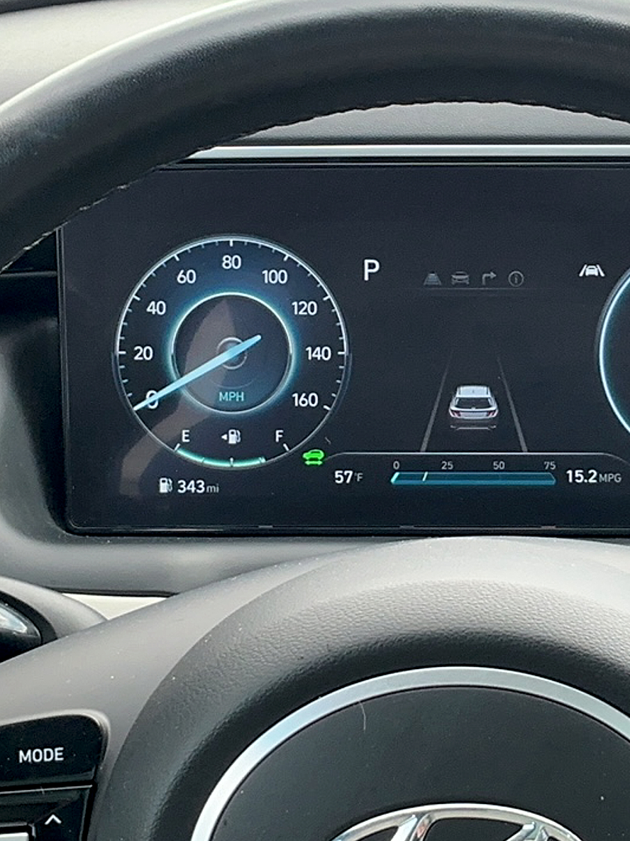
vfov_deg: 26.7
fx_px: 1771
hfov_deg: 20.1
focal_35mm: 73
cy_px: 419
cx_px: 450
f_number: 1.8
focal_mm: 3
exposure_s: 1/120
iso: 25
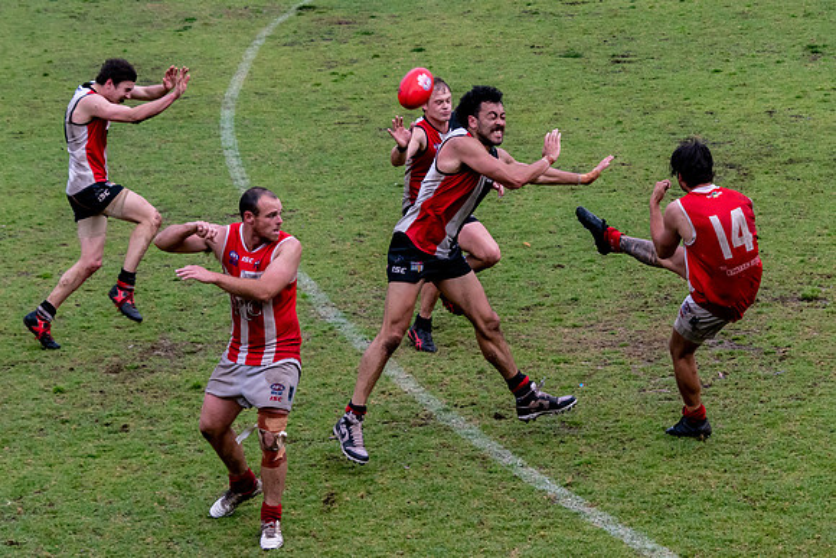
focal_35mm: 137
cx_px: 544
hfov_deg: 15.0
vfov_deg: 10.0
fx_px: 3173
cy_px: 260
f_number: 6.3
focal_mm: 70
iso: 800
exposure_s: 1/1600
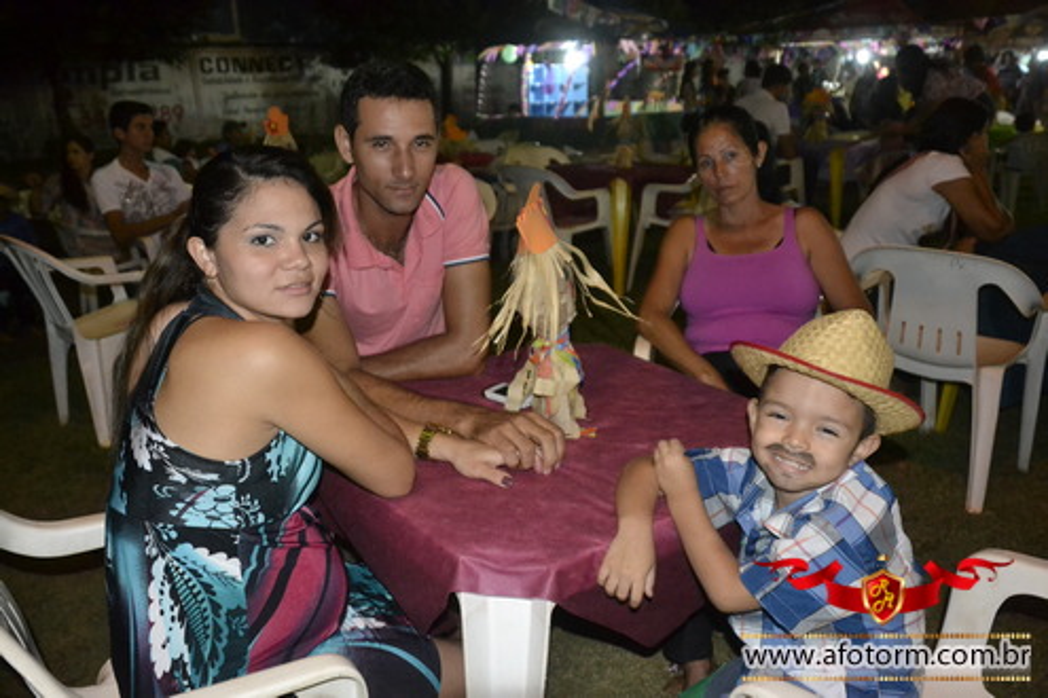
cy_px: 349
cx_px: 524
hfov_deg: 61.9
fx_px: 873
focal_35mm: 30
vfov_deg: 43.6
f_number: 3.5
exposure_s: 1/60
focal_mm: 20
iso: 3200
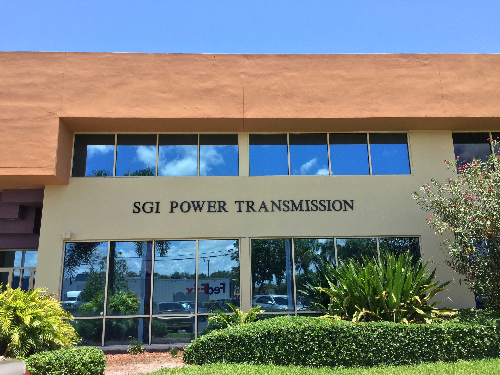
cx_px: 250
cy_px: 188
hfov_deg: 61.7
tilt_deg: +12.2
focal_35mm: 29
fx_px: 419
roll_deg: +0.2
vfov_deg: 48.2
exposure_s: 1/964
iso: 32
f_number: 2.2
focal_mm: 4.15
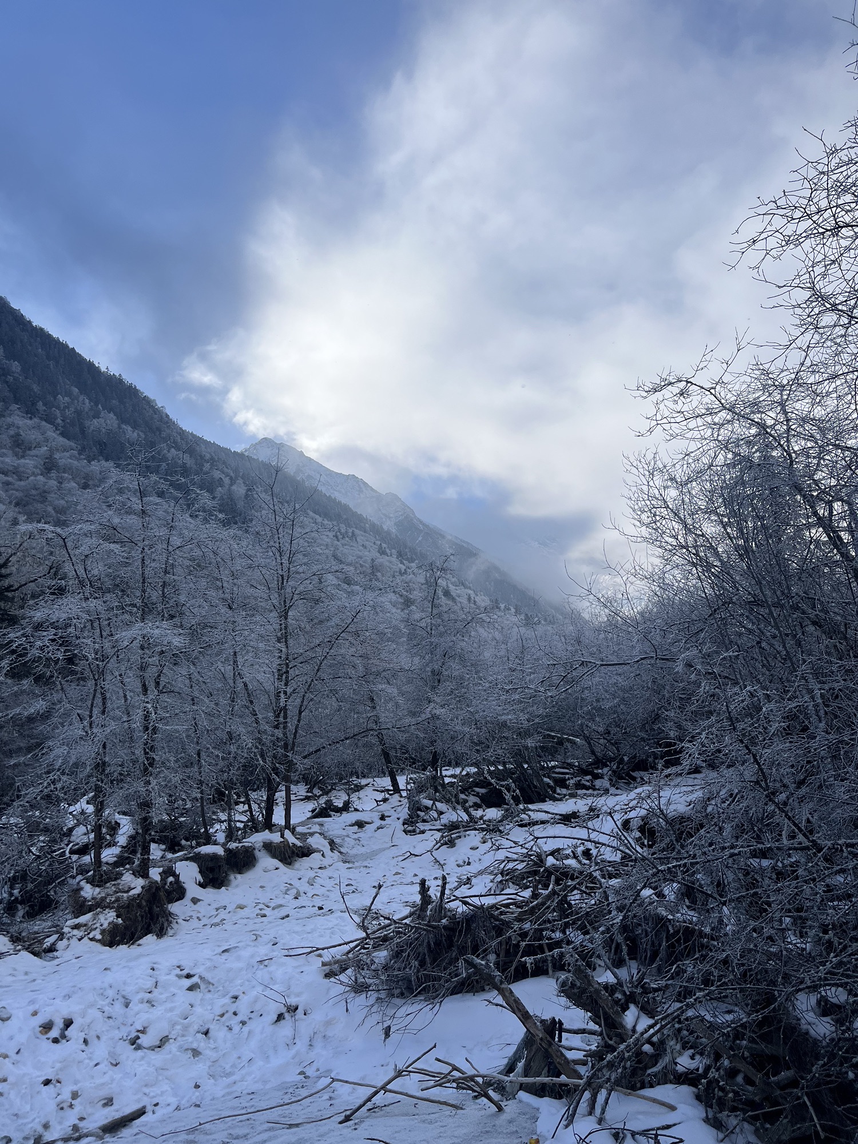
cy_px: 572
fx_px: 859
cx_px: 429
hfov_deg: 53.1
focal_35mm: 26
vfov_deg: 67.3
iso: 50
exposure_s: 1/3521
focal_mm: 5.1
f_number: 1.6
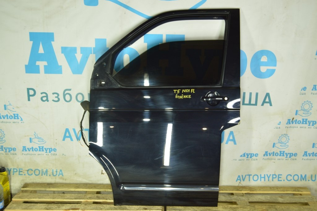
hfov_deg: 53.2
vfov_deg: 36.8
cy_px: 106
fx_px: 317
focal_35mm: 36
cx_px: 158
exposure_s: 1/20
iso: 400
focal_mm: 24
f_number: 5.6
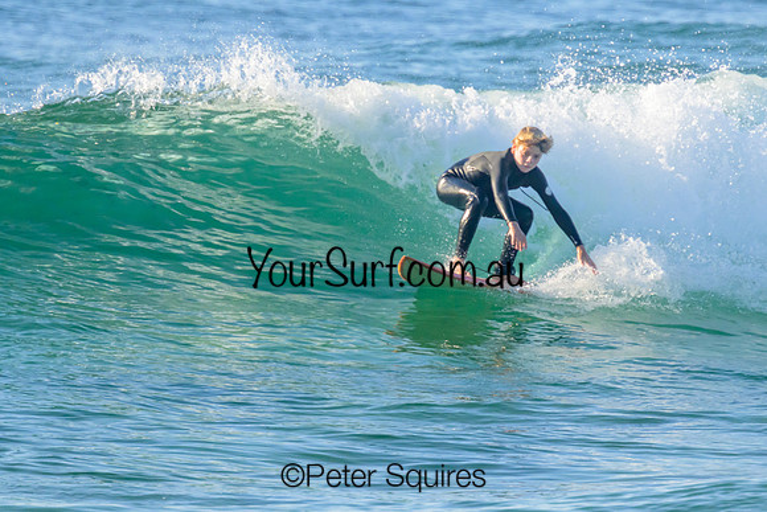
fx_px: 22003
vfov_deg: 1.3
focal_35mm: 1033
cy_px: 199
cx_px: 430
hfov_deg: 2.0
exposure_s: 1/2000
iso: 1800
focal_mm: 800
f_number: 11
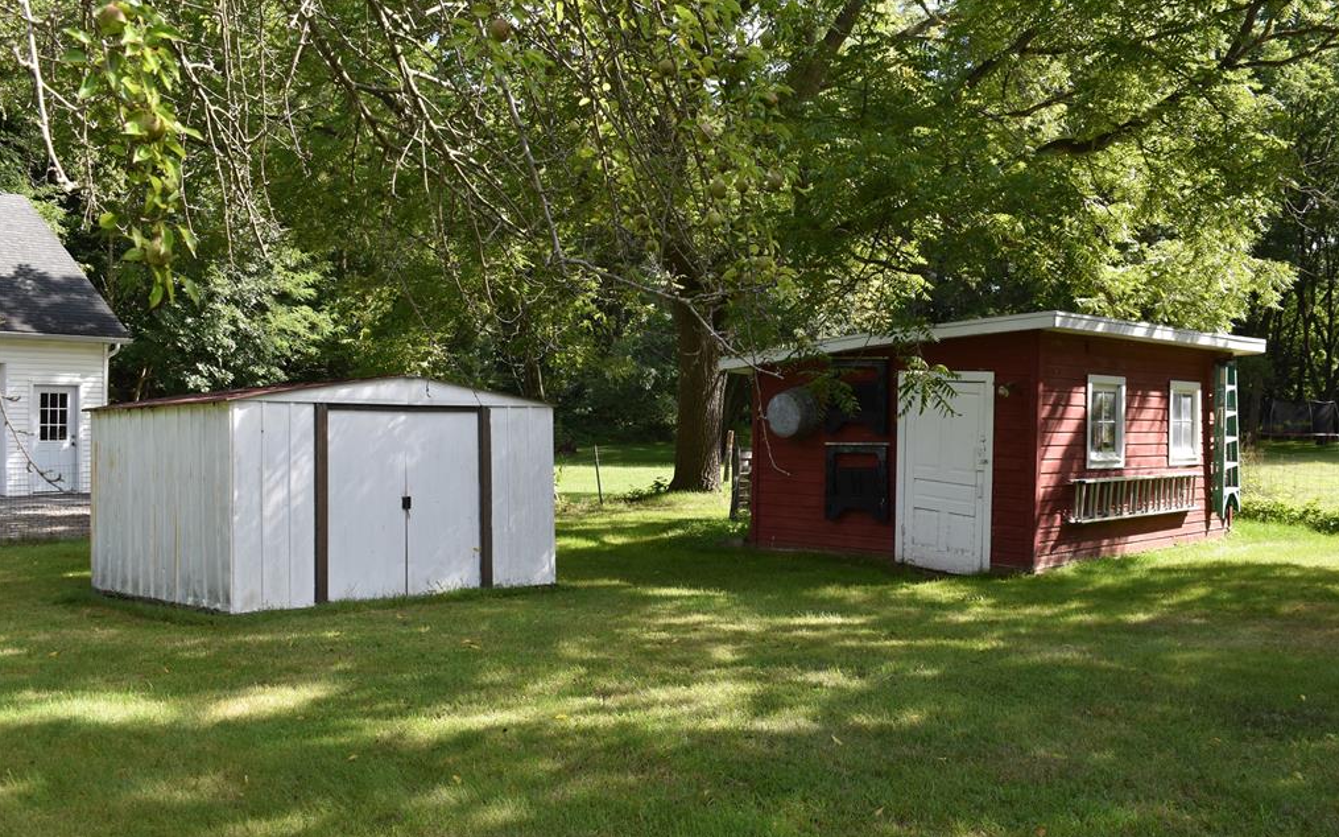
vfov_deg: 34.4
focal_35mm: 37
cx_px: 671
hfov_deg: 52.8
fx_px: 1350
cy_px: 448
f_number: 8
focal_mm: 24
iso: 280
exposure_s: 1/250
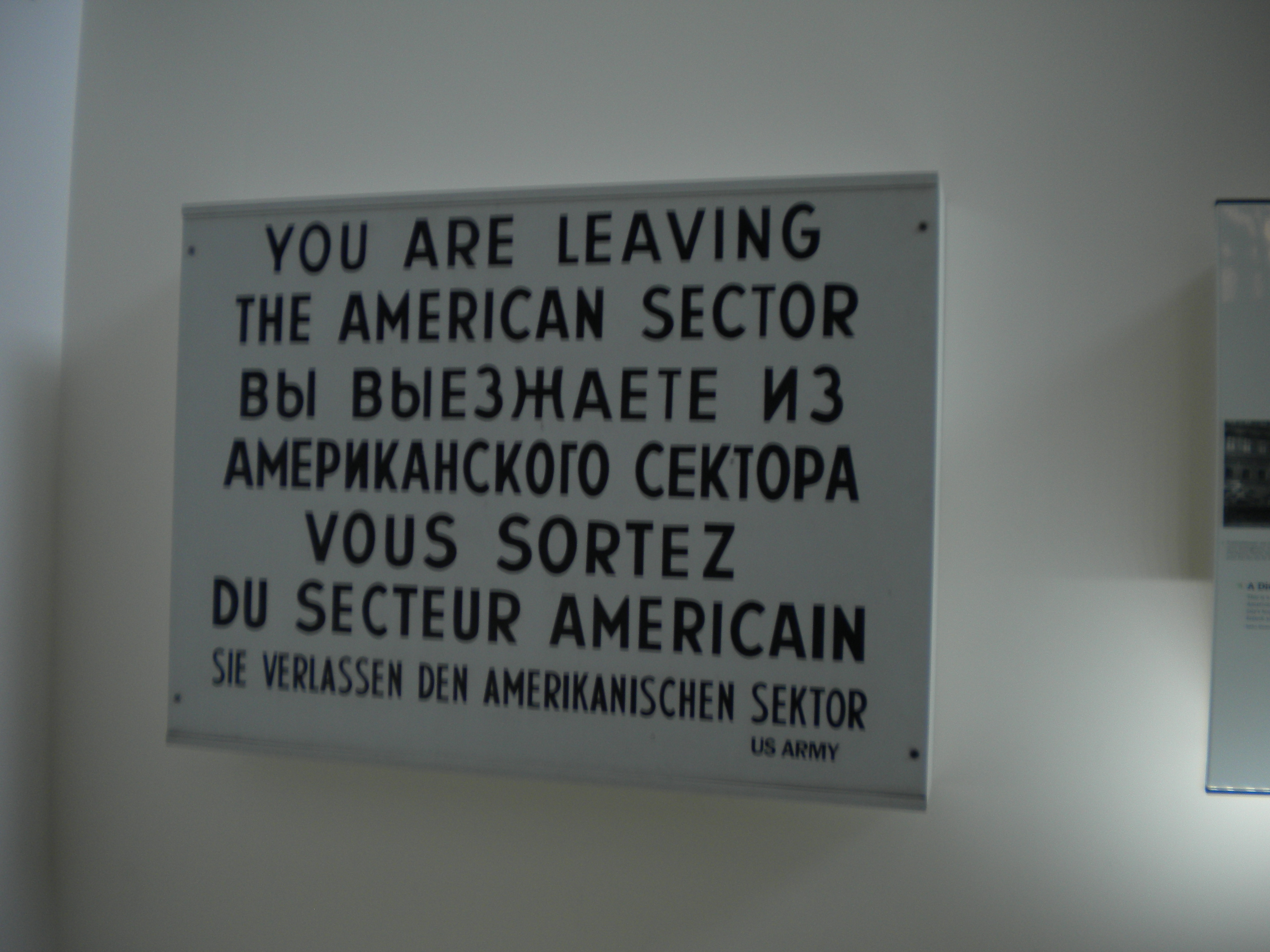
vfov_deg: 40.7
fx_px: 1284
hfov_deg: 52.6
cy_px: 476
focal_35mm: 35
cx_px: 635
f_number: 3.1
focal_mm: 6.3
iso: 80
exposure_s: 1/8.4
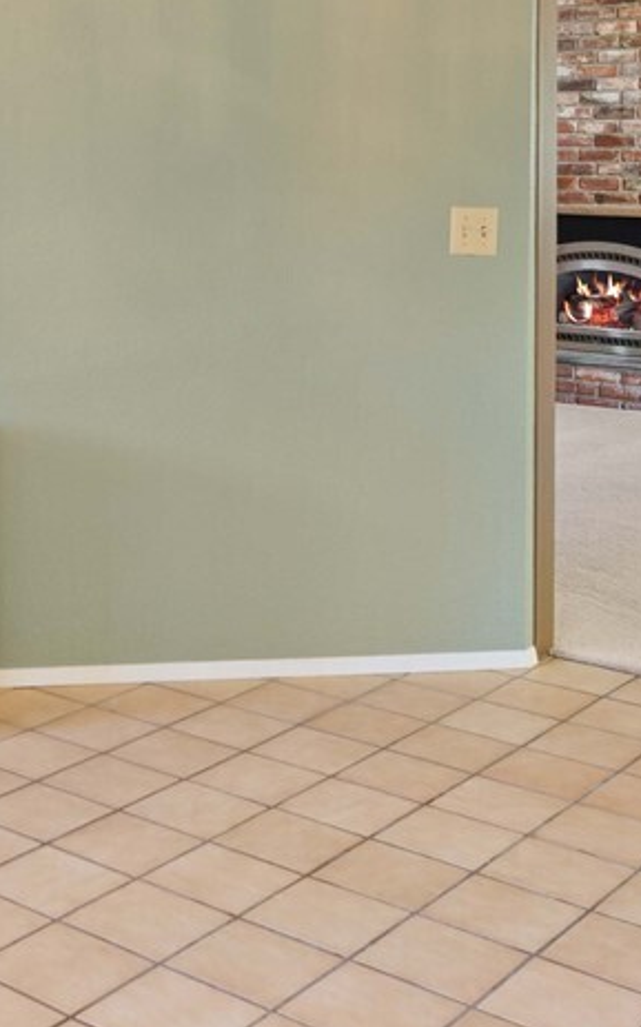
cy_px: 136
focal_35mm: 56
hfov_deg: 22.3
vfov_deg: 34.6
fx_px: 1567
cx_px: 12
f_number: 8
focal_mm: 15
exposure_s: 1/4
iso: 200
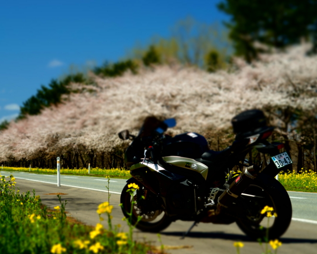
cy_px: 127
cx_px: 144
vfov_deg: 16.5
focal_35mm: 93
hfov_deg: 20.6
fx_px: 873
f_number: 8
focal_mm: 82
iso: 100
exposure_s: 1/125
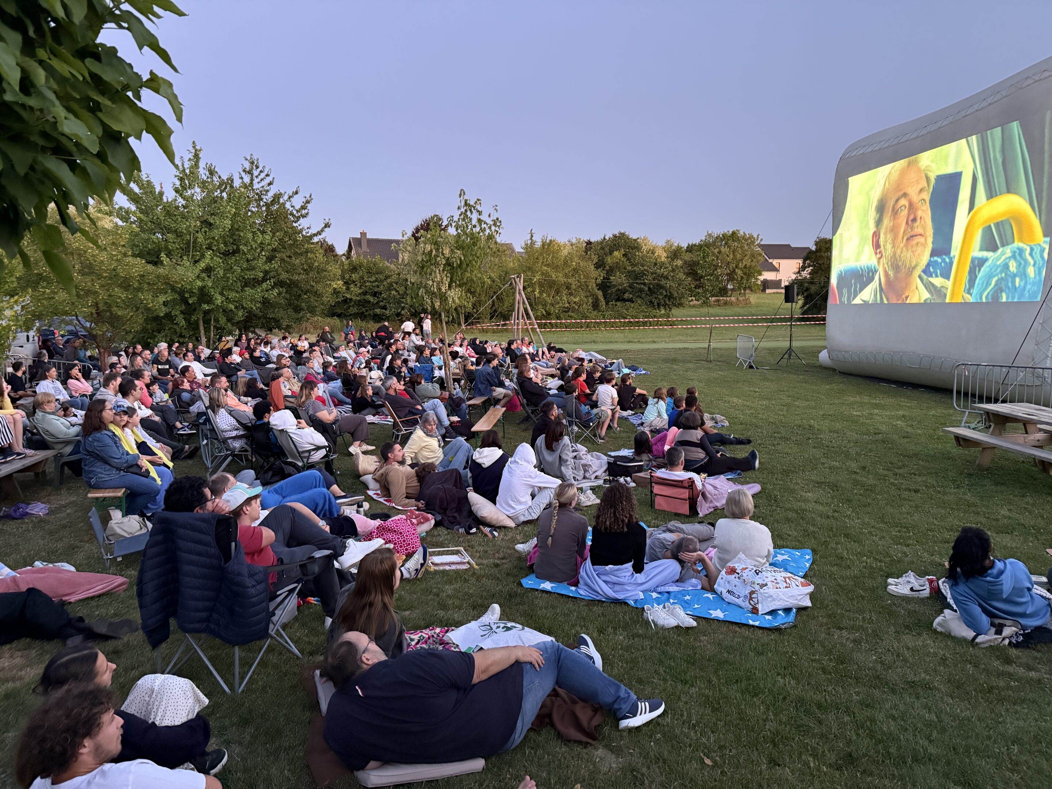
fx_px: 729
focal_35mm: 24
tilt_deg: -7.5
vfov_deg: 56.8
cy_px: 394
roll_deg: -0.2
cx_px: 526
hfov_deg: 71.6
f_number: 1.78
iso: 1250
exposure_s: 1/29
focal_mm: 6.76
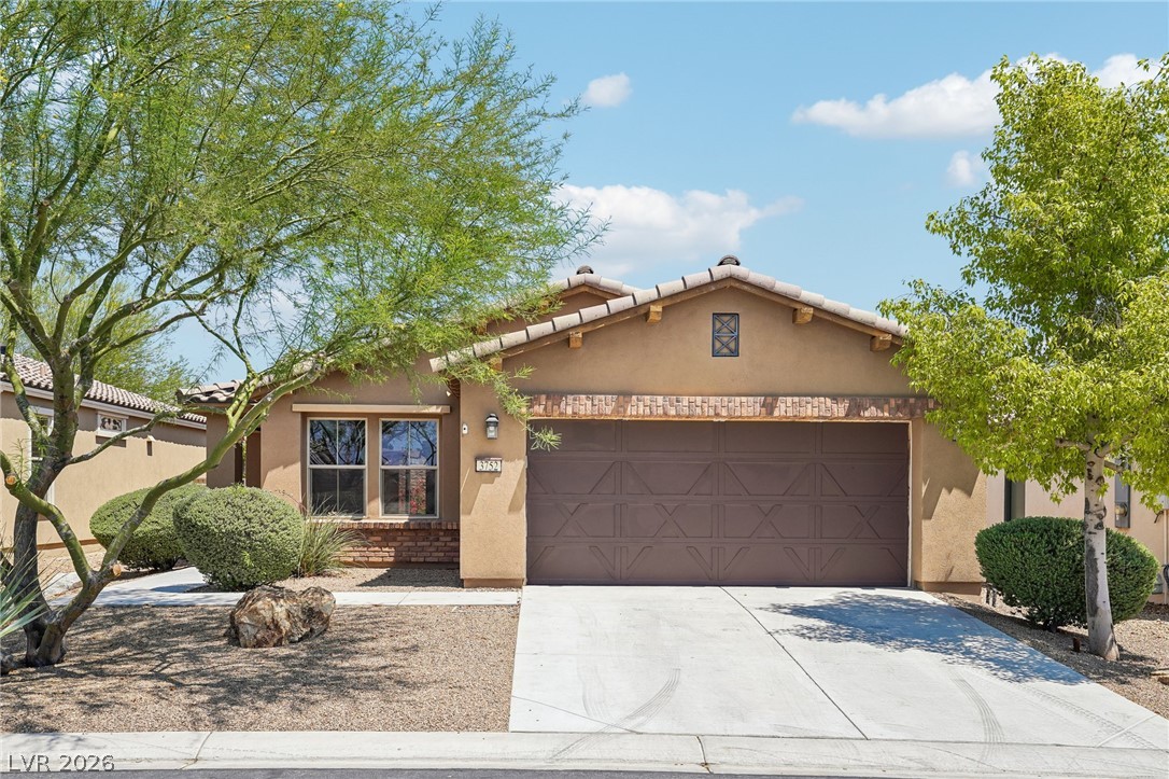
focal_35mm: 35
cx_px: 584
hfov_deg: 54.5
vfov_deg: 37.8
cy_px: 390
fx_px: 1136
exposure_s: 1/200
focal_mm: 35
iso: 100
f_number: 8
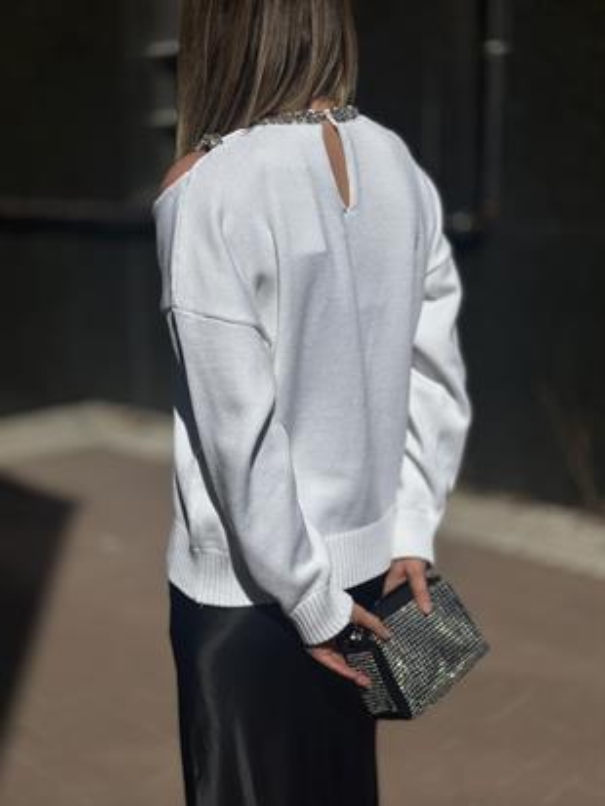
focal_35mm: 48
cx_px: 302
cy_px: 403
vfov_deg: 39.6
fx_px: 1118
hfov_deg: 30.3
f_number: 1.78
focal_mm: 6.86
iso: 100
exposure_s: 1/71429
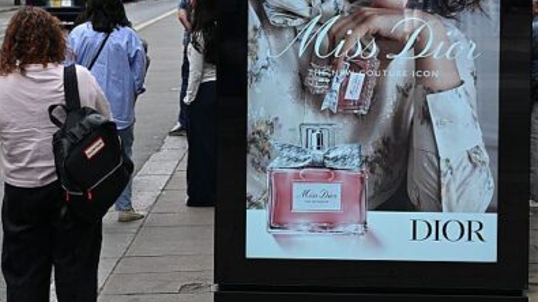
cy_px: 5
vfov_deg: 10.5
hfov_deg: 18.8
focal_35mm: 114
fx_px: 1626
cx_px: 234
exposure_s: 1/2500
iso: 400
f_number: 4
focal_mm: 56
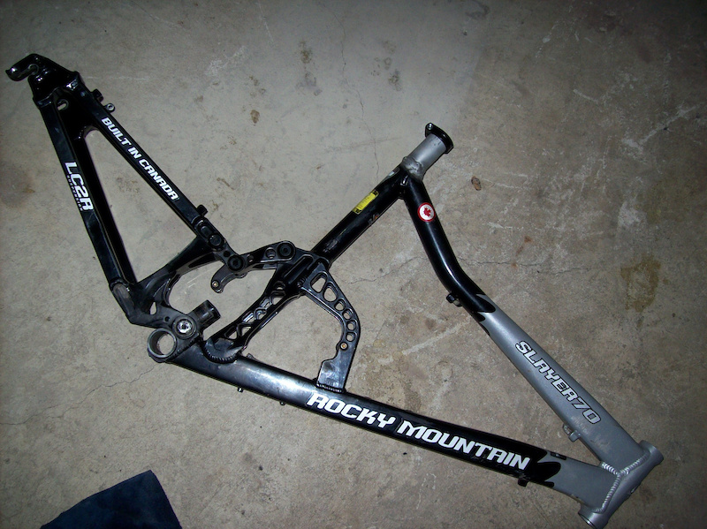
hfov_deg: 51.4
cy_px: 264
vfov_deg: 39.6
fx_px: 735
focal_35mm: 36
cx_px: 354
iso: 80
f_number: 2.7
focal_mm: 6
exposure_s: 1/64
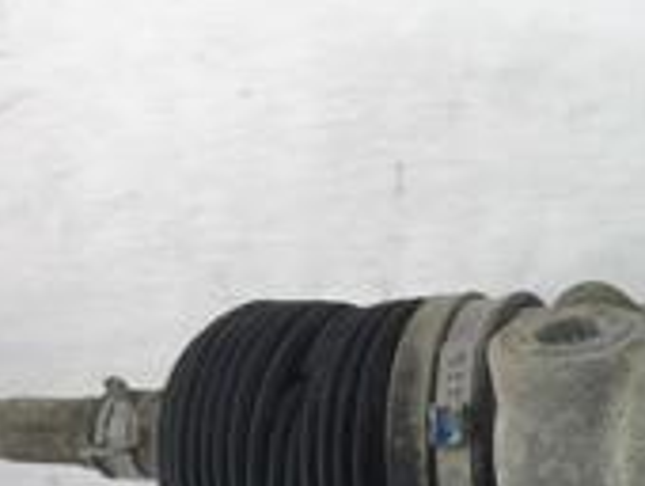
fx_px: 2034
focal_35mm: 109
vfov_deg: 13.4
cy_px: 524
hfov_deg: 15.2
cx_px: 1207
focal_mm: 4.15
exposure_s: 1/132
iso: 25
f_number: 2.2
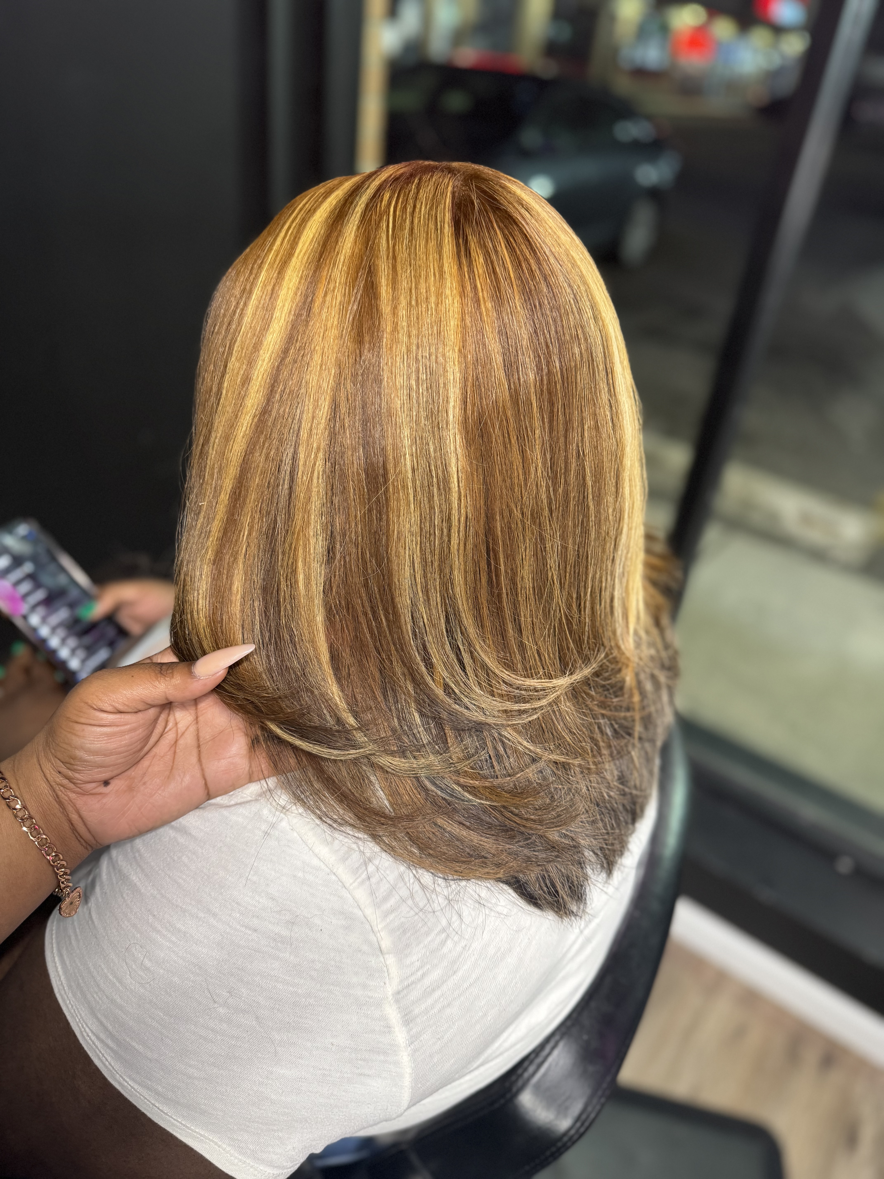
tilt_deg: -32.0
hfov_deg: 56.8
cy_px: 590
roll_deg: -6.4
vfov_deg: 71.6
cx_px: 442
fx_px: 817
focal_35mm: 24
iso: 250
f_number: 1.78
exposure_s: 1/41
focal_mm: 6.76
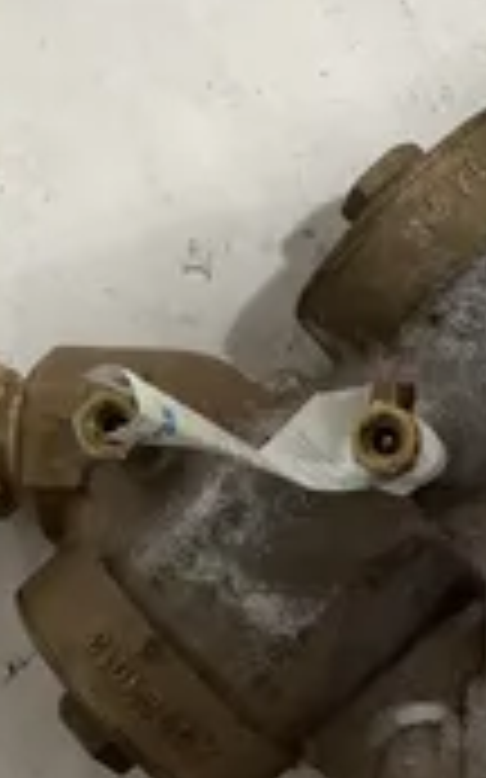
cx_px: 418
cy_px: 481
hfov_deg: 17.0
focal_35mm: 76
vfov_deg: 27.1
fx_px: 1612
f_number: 2.4
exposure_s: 1/50
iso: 320
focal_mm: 3.3
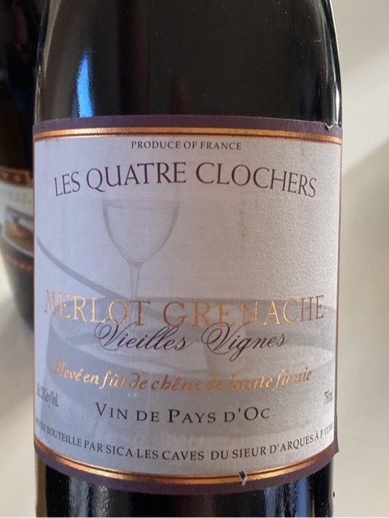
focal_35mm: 64
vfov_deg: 30.3
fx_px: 959
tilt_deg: -47.5
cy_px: 259
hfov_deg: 22.9
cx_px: 194
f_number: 1.8
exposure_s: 1/58
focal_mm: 3.99
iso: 32
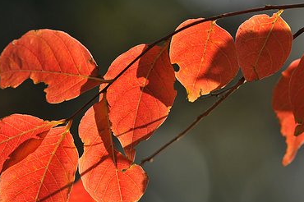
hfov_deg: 1.4
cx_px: 147
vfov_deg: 0.9
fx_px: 12267
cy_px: 137
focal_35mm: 1454
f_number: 8
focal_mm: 700
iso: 400
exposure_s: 1/640
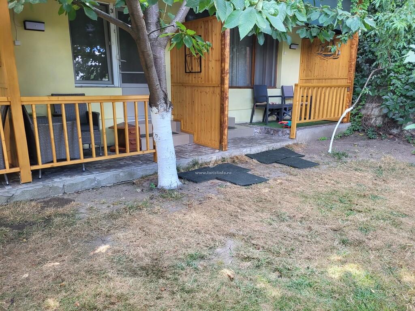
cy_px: 156
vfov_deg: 53.1
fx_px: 312
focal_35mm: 26
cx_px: 208
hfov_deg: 67.3
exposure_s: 1/100
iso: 100
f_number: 1.8
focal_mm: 5.4
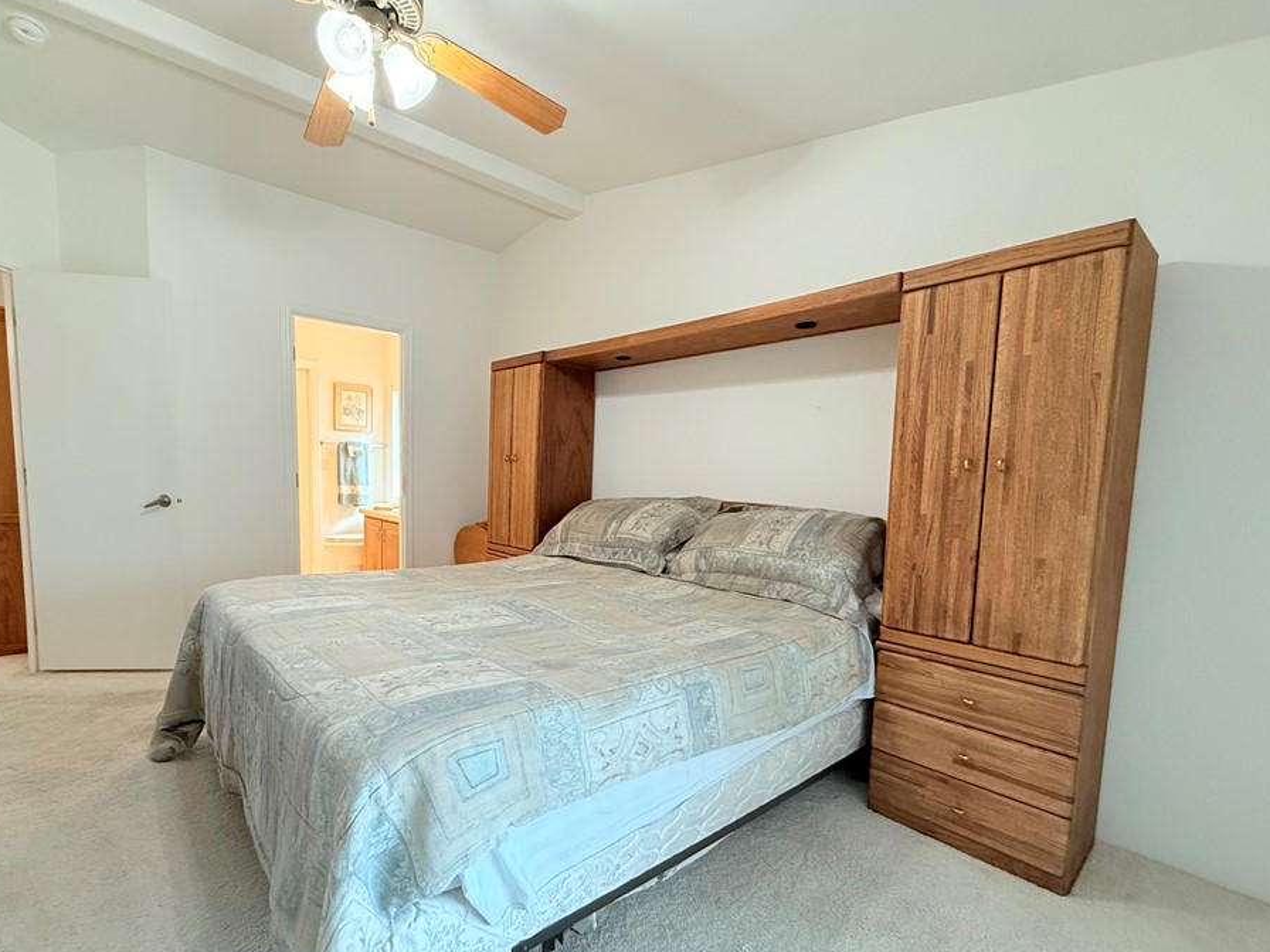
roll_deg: -1.8
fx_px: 587
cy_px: 533
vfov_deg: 77.8
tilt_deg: -6.0
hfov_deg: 94.2
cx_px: 571
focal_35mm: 16
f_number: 2.2
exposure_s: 1/120
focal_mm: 2.22
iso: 320
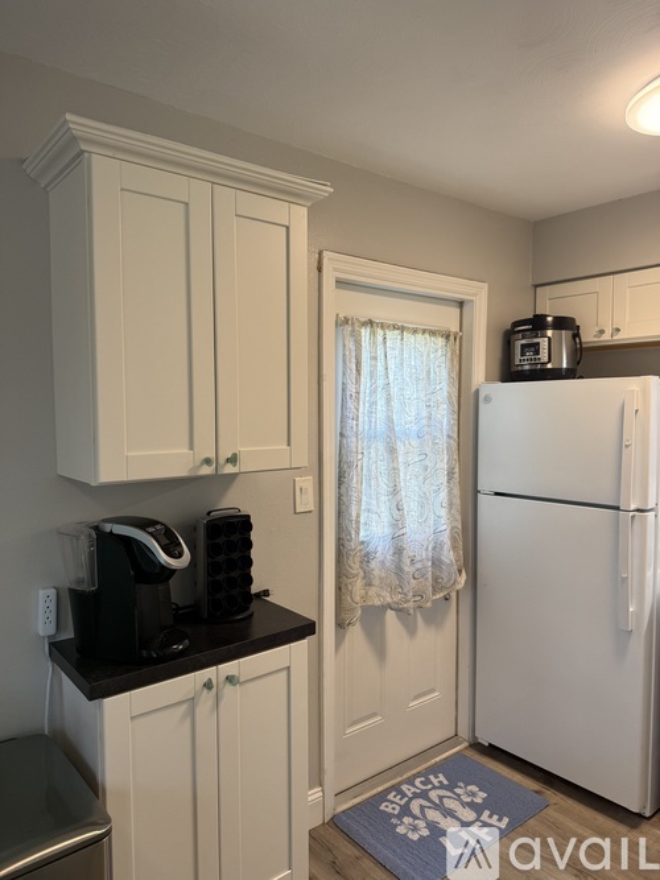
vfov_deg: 71.6
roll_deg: +0.0
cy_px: 440
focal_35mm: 24
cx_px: 330
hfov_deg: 56.8
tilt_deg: -2.4
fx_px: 610
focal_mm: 6.76
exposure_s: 1/120
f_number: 1.78
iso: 125
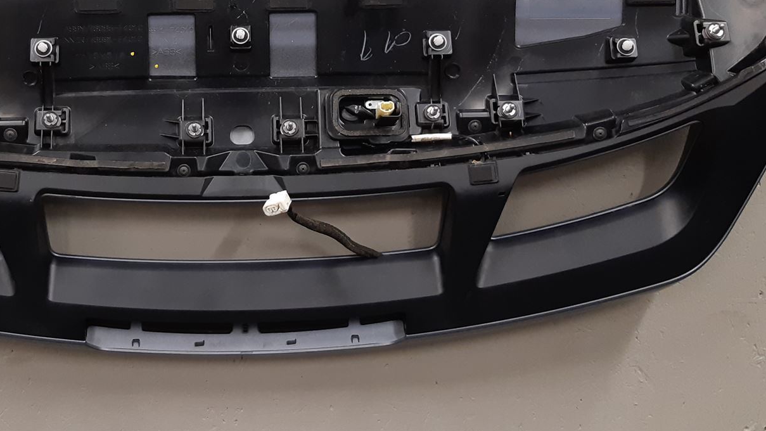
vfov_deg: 24.6
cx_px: 229
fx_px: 975
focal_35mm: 48
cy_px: 100
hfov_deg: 42.1
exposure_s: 1/50
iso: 160
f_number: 1.7
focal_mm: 3.93
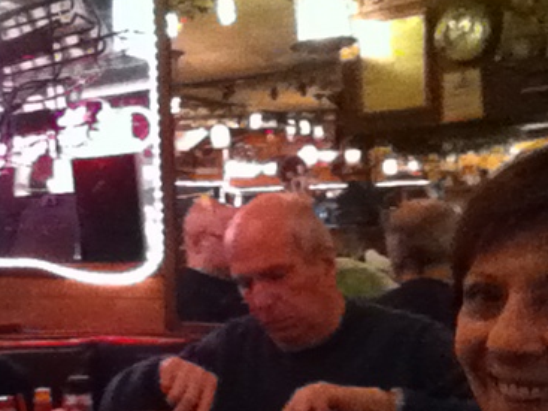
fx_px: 965
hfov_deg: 31.5
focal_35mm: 61
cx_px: 202
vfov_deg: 23.9
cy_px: 274
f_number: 2.4
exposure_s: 1/30
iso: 1600
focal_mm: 3.85
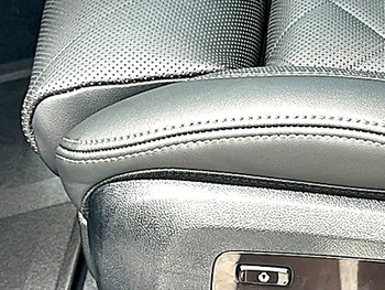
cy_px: 217
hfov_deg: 24.7
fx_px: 846
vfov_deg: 19.3
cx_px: 365
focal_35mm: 76
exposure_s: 1/364
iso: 100
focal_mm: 6.86
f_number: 1.78
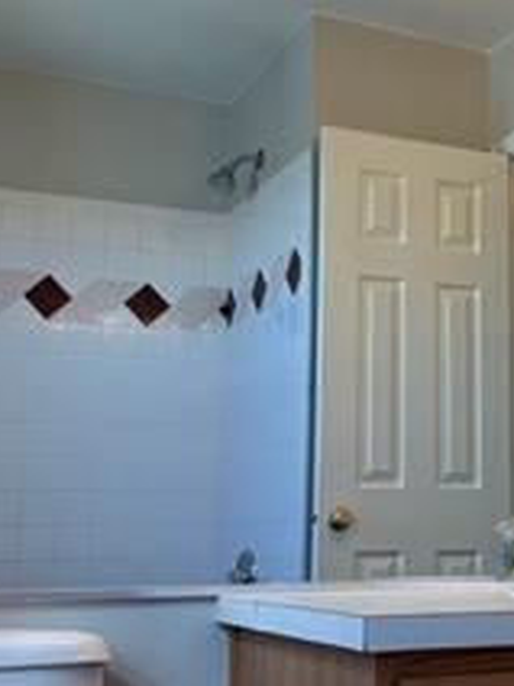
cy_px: 359
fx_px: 1168
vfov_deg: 32.7
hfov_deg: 24.2
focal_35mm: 59
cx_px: 453
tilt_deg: +9.2
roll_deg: -0.4
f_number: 1.6
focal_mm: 5.96
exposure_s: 1/209
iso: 80
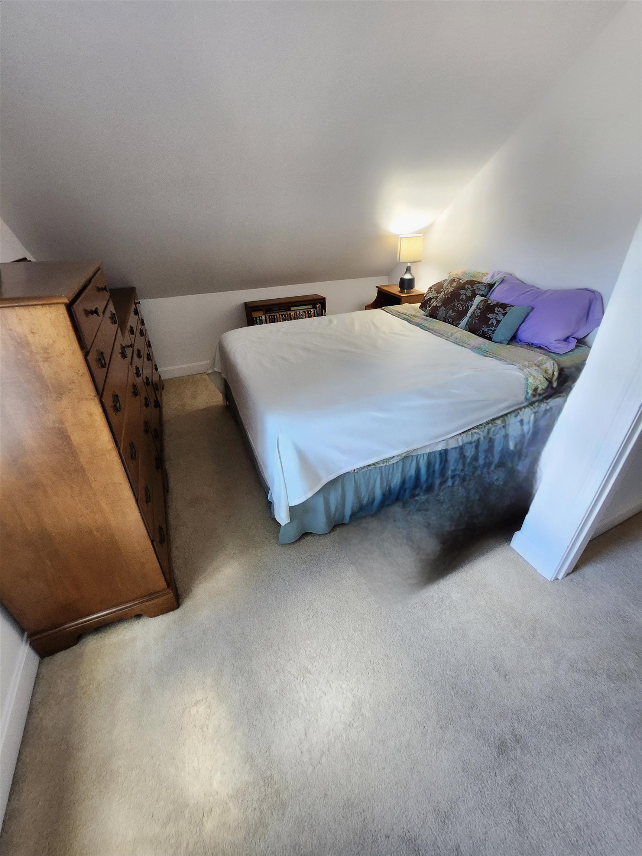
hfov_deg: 89.9
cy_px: 428
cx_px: 321
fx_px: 321
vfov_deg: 106.2
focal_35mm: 13
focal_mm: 1.7
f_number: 2.2
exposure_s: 1/30
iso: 400
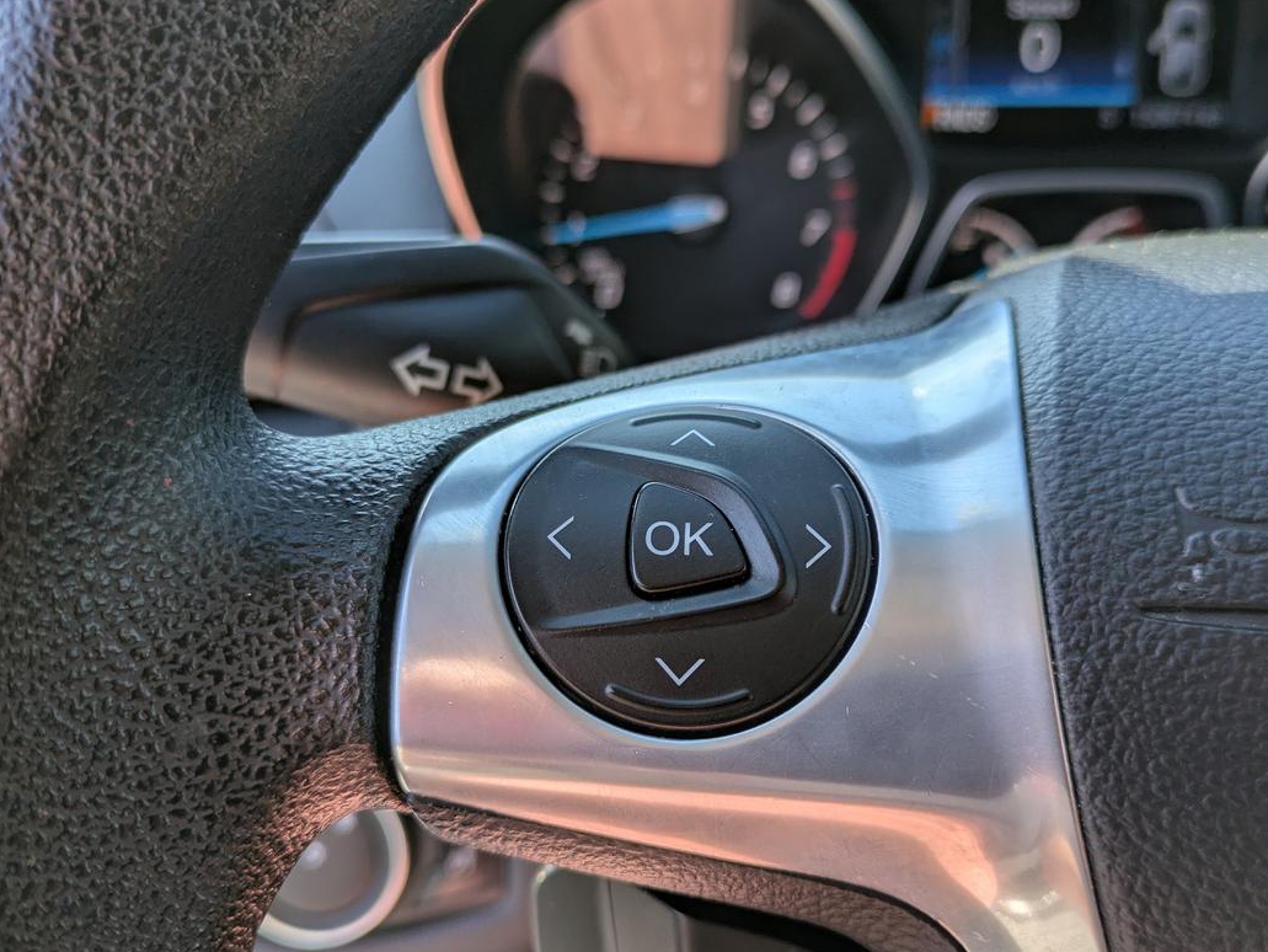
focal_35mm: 31
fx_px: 1136
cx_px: 675
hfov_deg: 58.3
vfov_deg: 45.3
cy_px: 562
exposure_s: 1/436
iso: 44
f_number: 1.89
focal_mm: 5.43
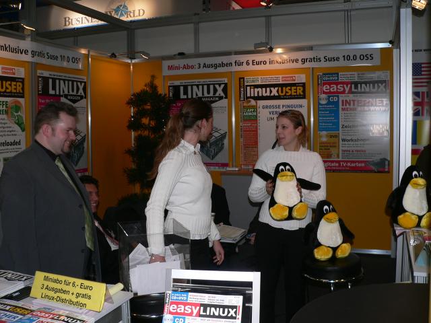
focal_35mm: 36
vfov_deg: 39.7
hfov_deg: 51.4
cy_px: 162
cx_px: 216
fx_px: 448
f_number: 2.8
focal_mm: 6
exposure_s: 1/250
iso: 80
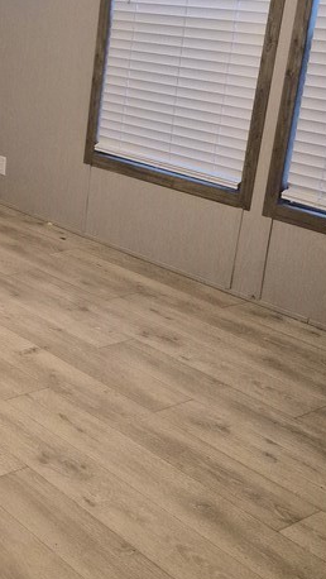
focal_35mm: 56
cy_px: 230
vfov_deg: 37.1
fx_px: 860
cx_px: -123
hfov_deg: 19.4
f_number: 1.8
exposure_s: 1/120
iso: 1000
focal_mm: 5.4
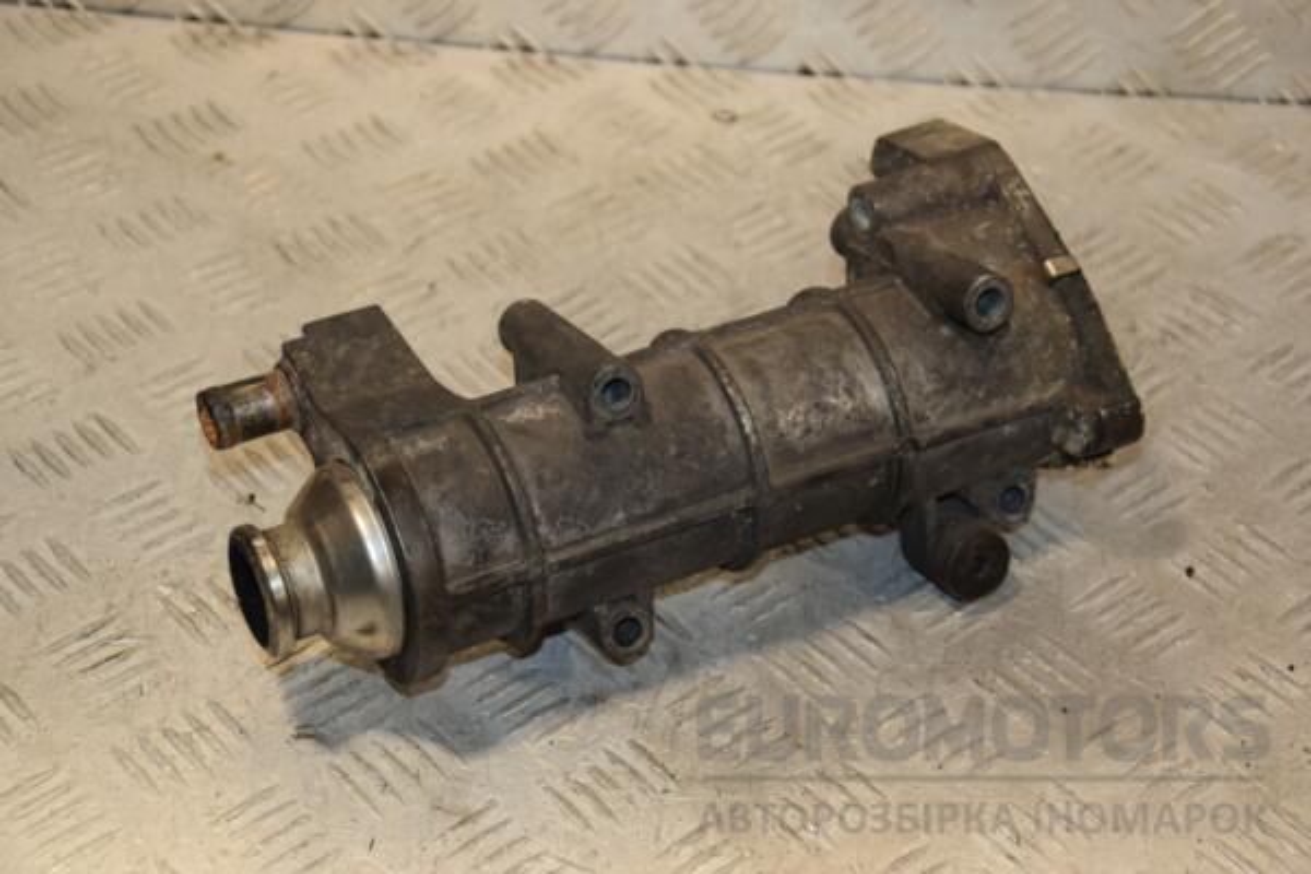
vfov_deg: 18.2
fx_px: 2731
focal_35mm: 75
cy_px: 437
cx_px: 656
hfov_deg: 27.0
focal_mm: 50
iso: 800
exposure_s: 1/200
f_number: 5
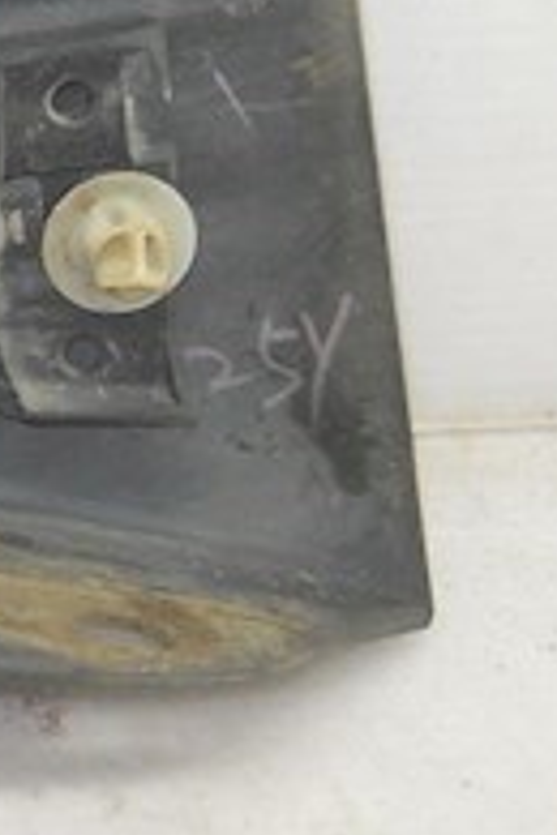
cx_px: -750
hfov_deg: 8.9
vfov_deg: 14.6
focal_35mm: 140
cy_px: 223
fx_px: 3249
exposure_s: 1/30
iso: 125
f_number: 3.1
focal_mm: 6.72
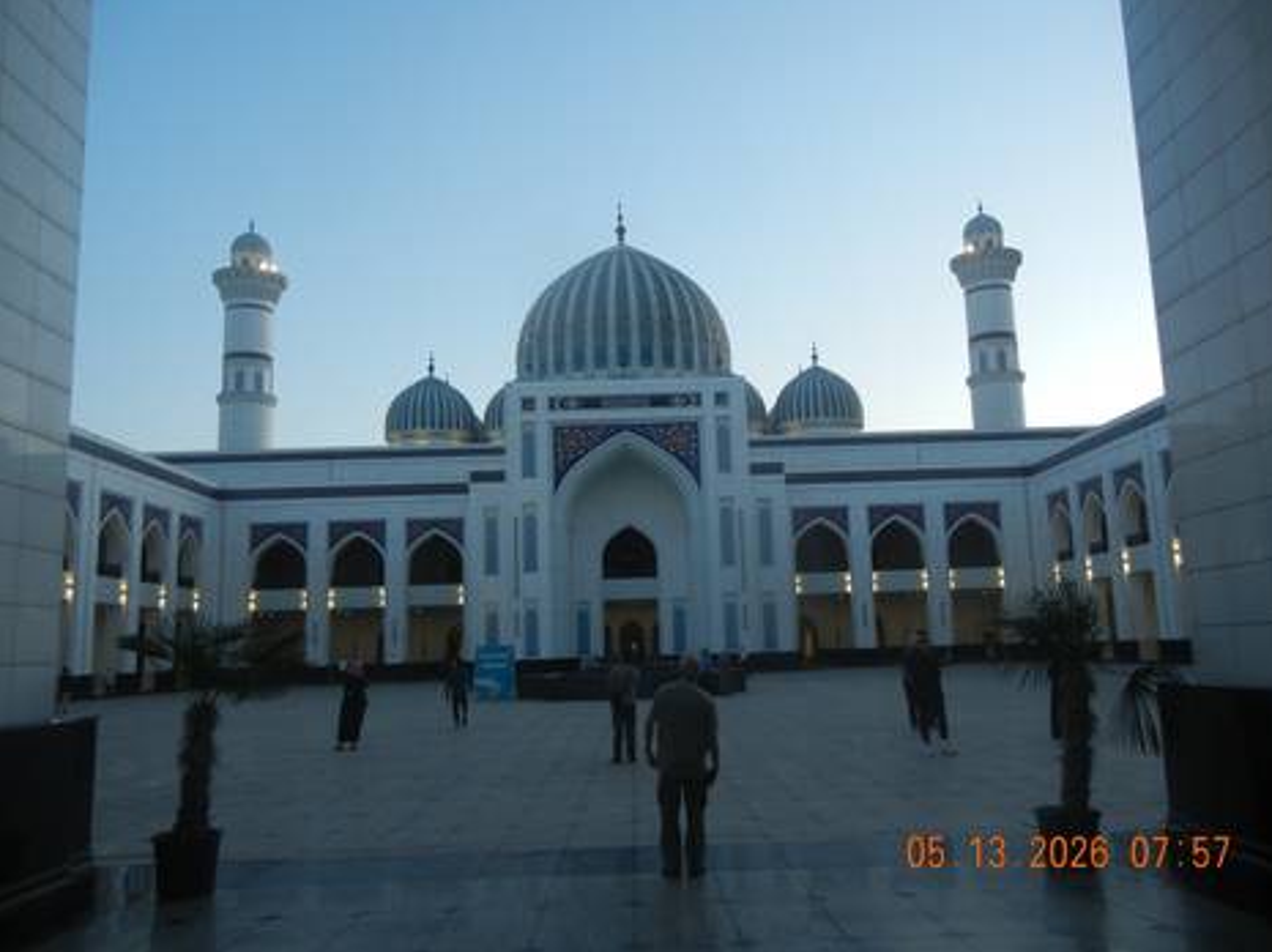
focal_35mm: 31
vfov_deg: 45.4
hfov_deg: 58.4
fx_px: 1138
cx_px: 654
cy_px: 462
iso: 160
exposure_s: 1/69
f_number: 3.5
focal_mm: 5.4
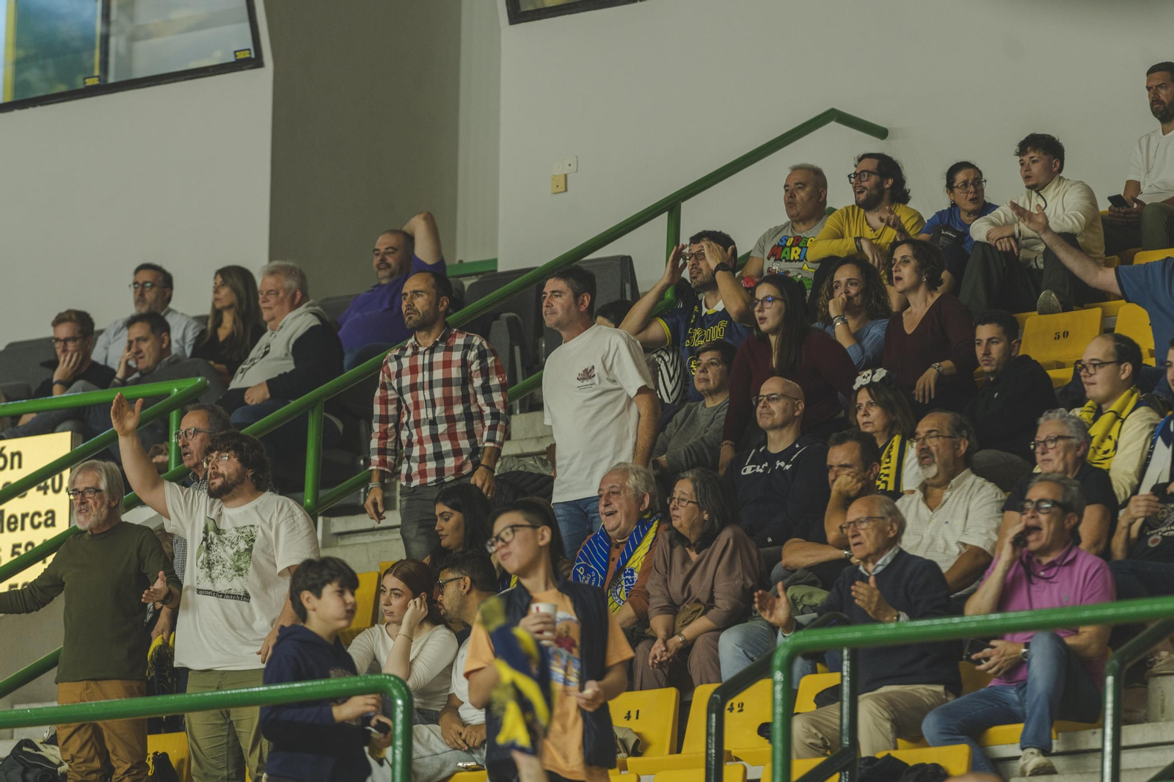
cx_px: 587
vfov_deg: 6.9
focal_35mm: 200
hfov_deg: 10.3
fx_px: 6520
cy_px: 391
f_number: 3.5
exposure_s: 1/160
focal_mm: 200
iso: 800
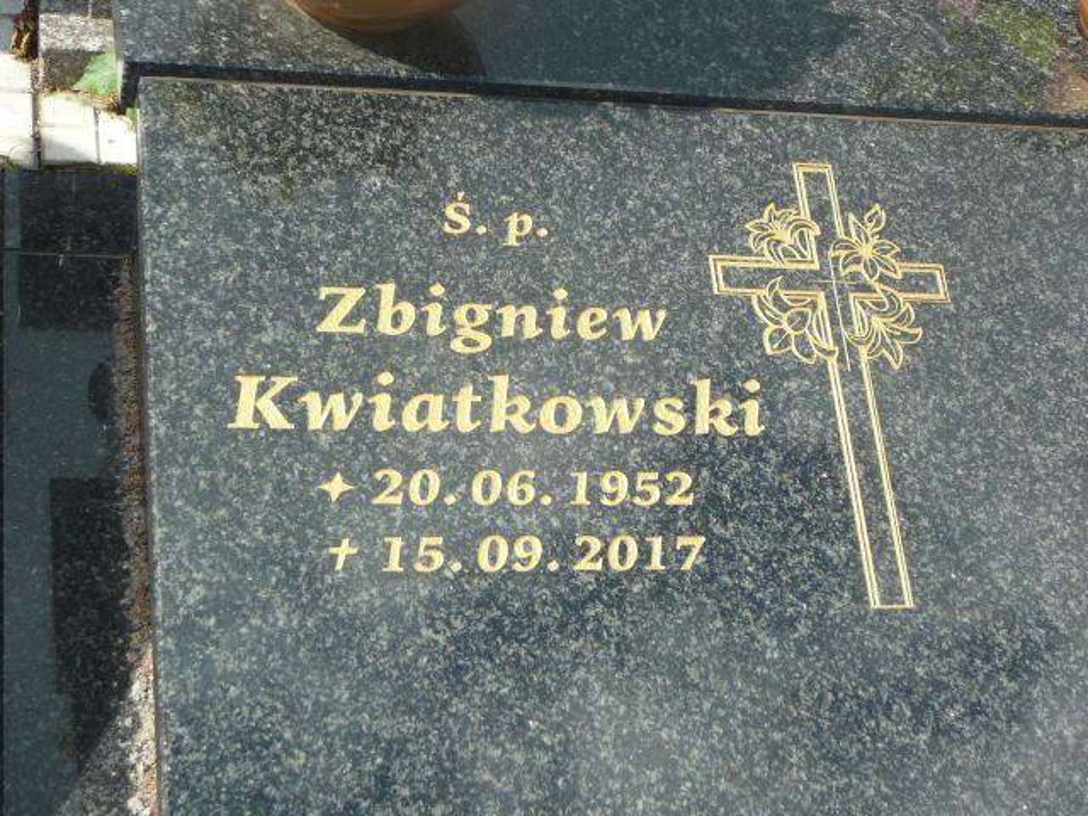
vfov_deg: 22.6
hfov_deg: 29.8
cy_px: 408
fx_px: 2043
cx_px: 544
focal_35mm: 65
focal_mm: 9.7
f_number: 3.6
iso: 80
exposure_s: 1/500
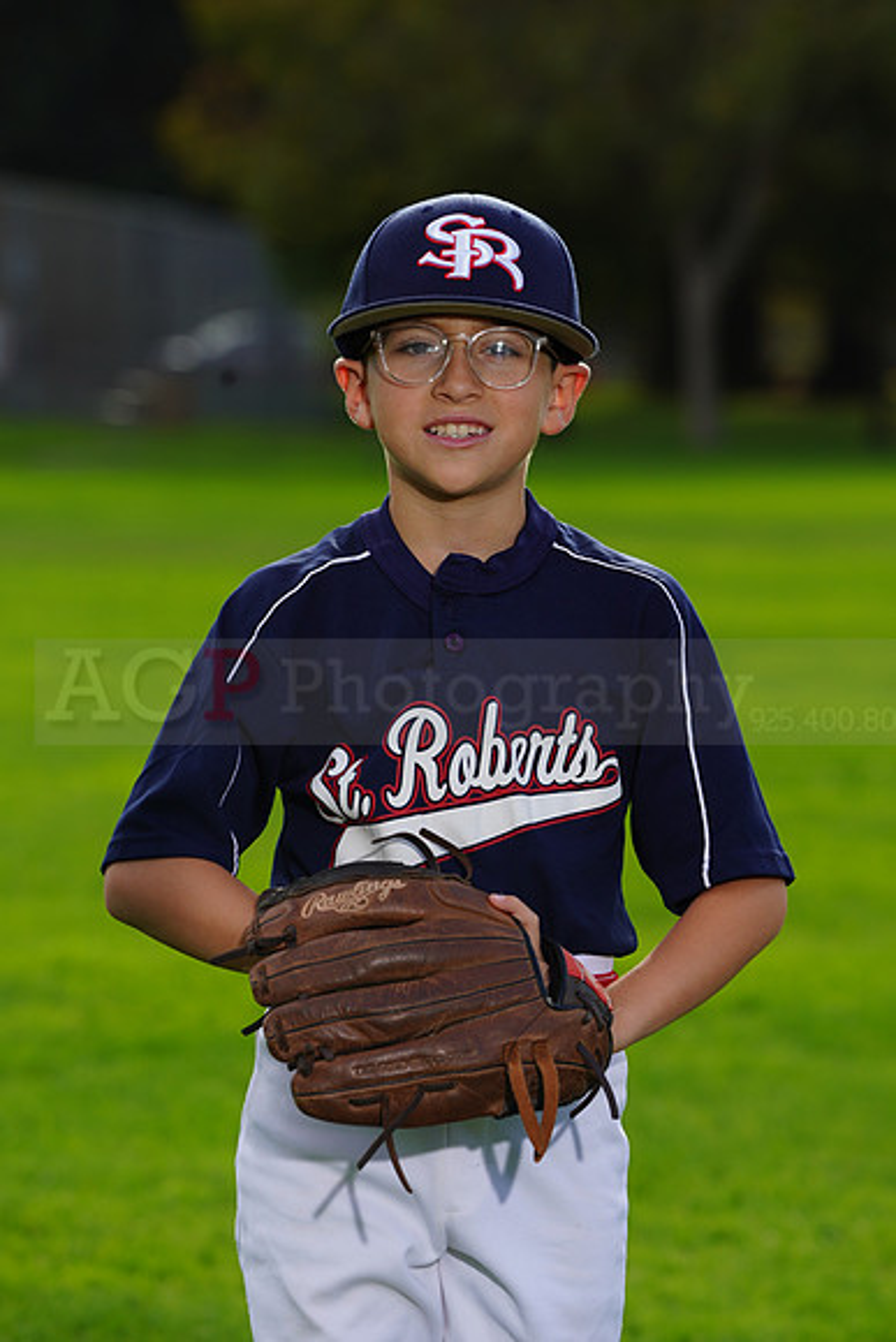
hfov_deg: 6.0
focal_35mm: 229
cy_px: 671
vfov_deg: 9.0
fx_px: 8544
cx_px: 448
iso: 200
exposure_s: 1/250
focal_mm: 229
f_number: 8
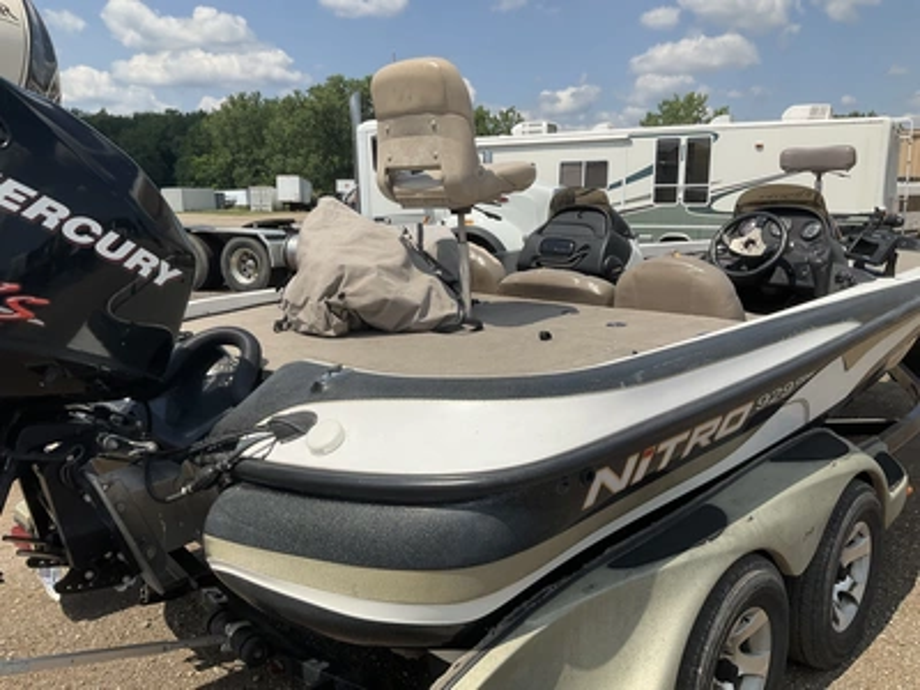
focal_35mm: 29
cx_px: 460
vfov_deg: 48.2
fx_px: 771
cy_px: 345
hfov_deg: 61.7
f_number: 1.8
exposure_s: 1/2667
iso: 25
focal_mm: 3
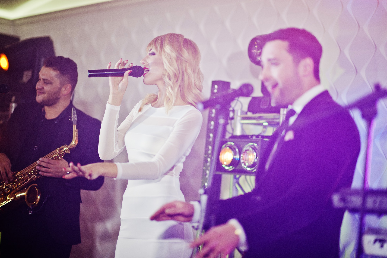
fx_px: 913
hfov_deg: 23.9
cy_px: 129
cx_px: 194
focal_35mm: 85
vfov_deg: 16.1
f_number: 1.4
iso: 800
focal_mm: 85
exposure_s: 1/320
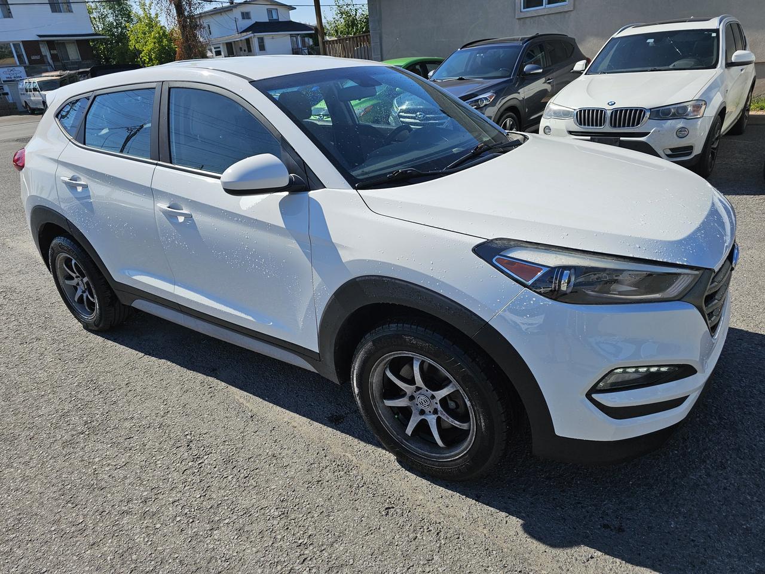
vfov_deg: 58.9
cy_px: 287
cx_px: 382
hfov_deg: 73.9
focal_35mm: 23
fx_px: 508
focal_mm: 6.3
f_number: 1.7
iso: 16
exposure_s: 1/1314
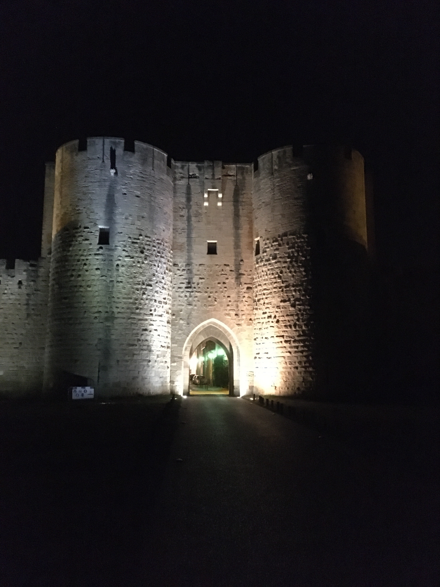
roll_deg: +0.8
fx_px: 491
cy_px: 294
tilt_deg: +7.5
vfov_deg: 61.7
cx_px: 220
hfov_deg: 48.2
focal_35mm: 29
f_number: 2.2
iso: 2000
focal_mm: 4.15
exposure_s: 1/17
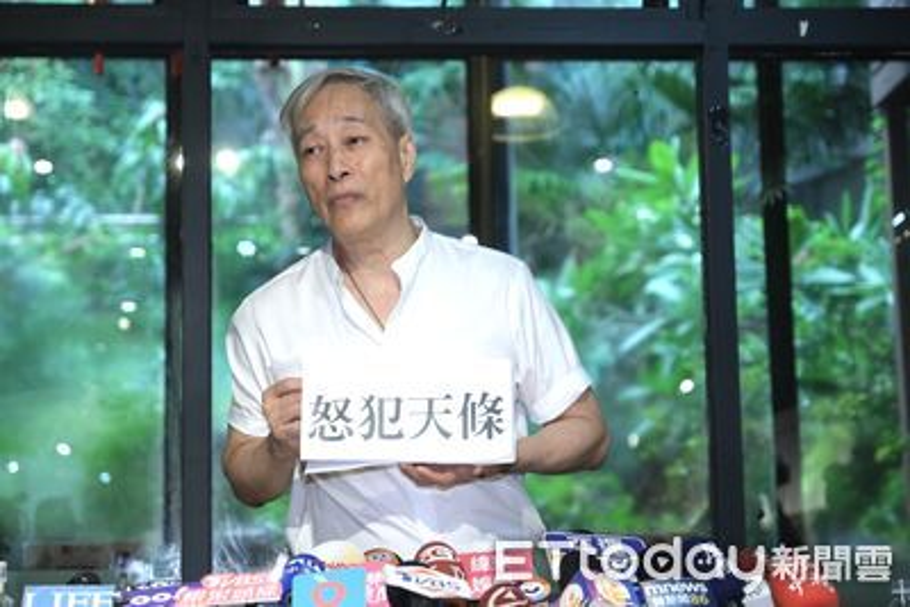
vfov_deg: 16.5
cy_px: 304
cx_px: 455
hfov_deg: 24.5
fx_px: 2099
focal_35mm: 83
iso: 1600
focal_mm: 55
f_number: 2.8
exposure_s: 1/160
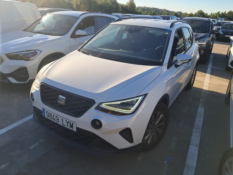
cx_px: 116
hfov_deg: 65.3
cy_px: 88
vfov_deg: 51.4
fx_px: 182
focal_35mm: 27
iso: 50
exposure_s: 1/538
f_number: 1.8
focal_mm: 4
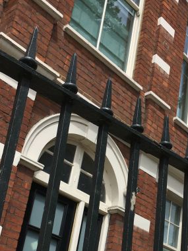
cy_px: 201
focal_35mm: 61
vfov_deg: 30.9
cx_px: 145
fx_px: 442
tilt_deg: +21.3
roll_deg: -8.3
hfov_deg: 23.7
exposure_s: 1/1709
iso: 25
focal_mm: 4.15
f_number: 2.2
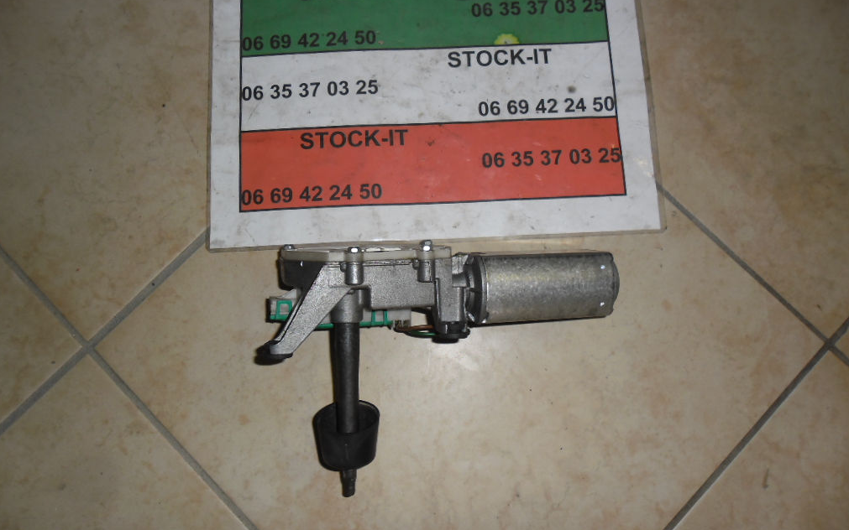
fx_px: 671
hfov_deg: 64.6
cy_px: 251
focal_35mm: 29
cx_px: 425
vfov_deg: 43.1
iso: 80
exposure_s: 1/45
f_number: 3.5
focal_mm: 4.9
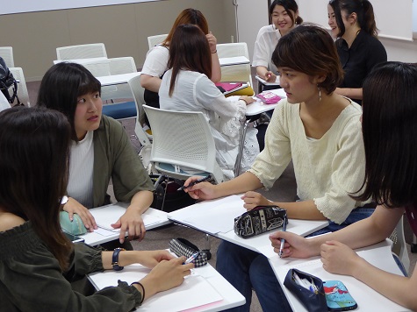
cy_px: 156
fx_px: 735
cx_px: 208
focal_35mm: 61
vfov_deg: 24.0
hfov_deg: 31.7
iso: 400
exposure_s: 1/40
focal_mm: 10.9
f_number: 4.3
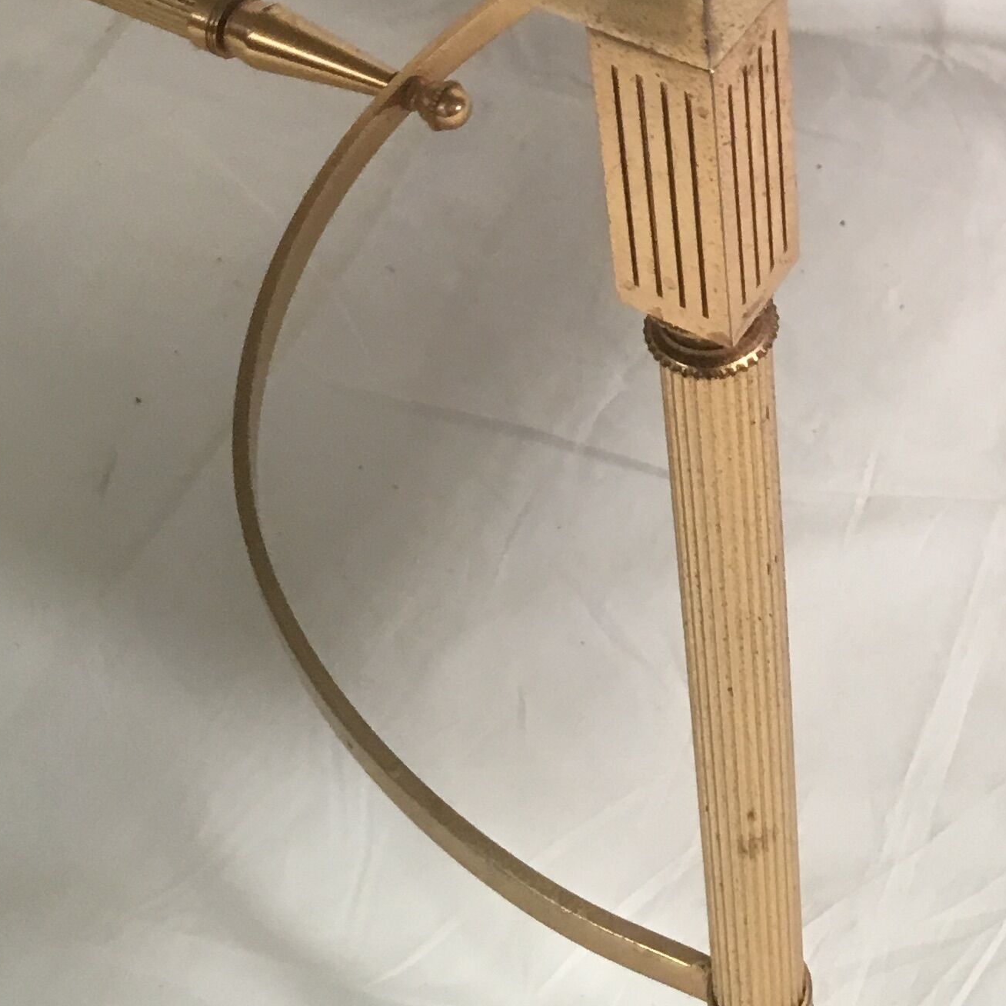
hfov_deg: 21.3
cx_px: 954
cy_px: -261
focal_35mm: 79
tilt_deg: -37.7
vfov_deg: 20.3
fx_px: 2597
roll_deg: +0.9
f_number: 2.2
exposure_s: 1/33
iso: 50
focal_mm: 4.15
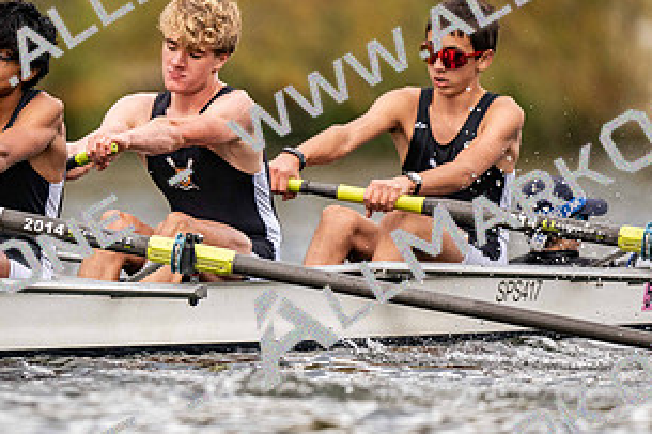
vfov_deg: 1.2
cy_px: 188
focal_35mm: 1142
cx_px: 71
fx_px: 20671
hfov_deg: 1.8
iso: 900
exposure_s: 1/2500
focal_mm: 600
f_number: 4
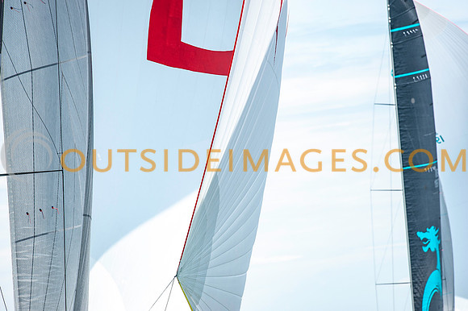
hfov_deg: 6.9
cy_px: 156
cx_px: 234
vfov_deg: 4.6
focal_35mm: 300
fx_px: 3898
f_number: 5.6
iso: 250
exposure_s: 1/1600
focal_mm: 300
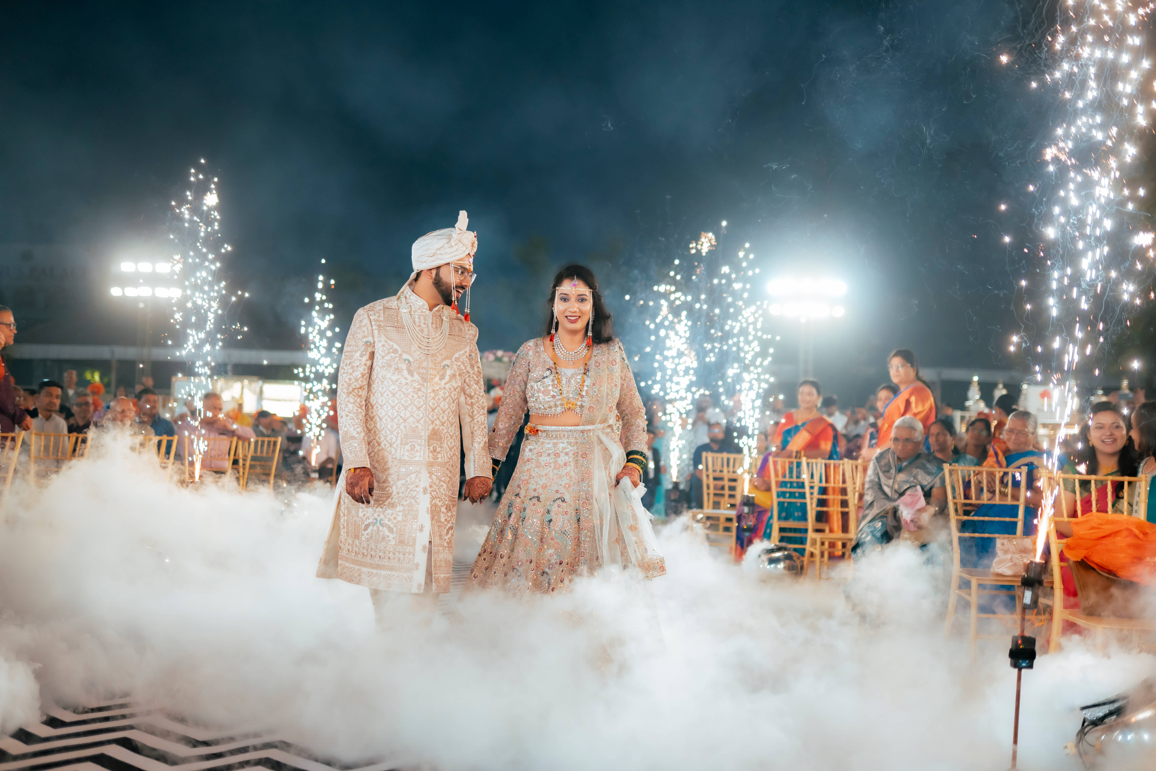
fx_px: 1124
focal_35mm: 35
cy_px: 386
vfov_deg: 37.9
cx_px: 578
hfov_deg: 54.4
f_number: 1.6
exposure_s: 1/500
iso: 1250
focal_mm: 35
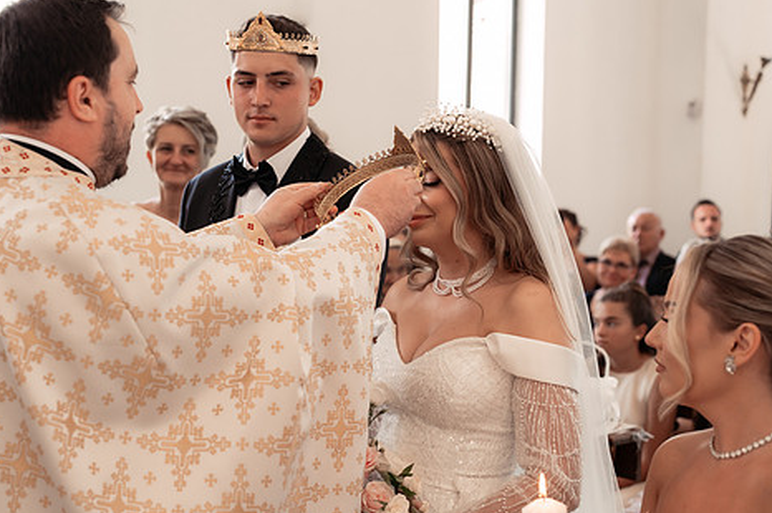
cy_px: 285
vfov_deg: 24.1
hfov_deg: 35.6
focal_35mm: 56
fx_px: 1200
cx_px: 326
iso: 1600
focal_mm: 45
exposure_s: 1/250
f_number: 3.2
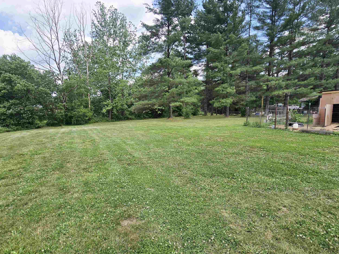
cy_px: 139
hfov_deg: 94.2
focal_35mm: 16
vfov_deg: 77.9
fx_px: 157
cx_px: 152
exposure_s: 1/1667
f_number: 2.2
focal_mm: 2.2
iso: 50
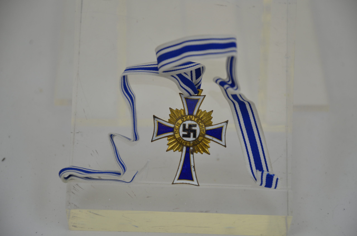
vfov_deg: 9.6
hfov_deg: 14.4
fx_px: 1410
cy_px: 118
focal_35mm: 142
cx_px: 178
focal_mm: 95
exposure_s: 1/320
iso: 400
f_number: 5.6
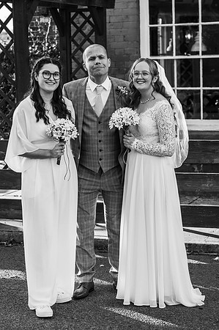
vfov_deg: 23.9
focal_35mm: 85
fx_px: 777
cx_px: 110
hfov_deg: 16.0
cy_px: 165
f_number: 5
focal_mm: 85
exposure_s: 1/200
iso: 110
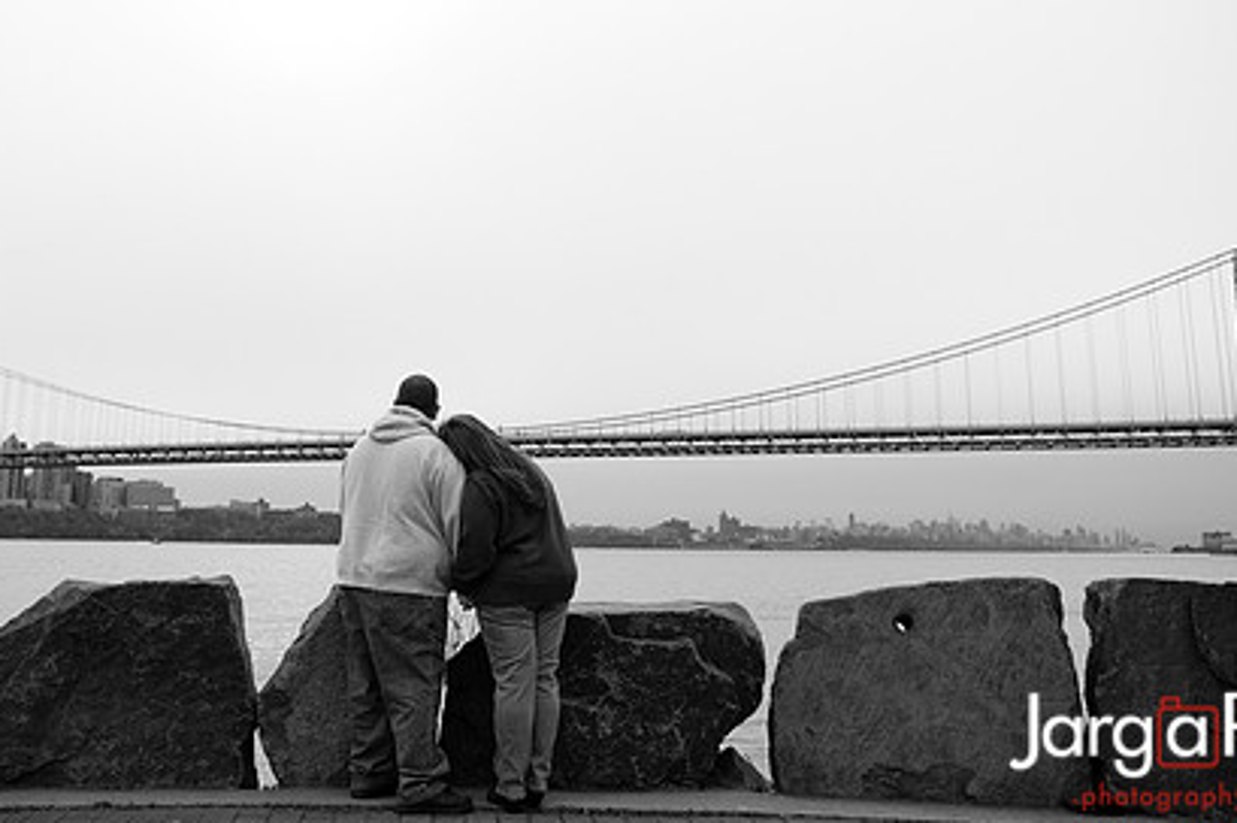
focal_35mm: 34
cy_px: 269
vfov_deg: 38.4
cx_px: 544
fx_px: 1167
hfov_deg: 55.7
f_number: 3.5
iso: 100
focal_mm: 24
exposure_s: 1/800
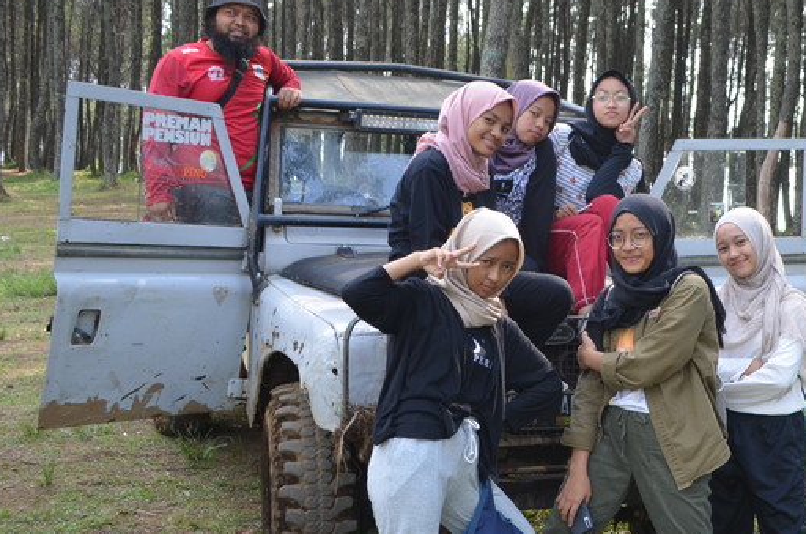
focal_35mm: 54
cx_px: 664
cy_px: 334
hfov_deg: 35.5
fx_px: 1206
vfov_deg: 24.9
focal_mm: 18
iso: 200
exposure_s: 1/125
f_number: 5.6
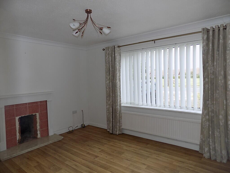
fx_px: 153
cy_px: 86
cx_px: 115
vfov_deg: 58.9
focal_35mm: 23
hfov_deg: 73.9
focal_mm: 4
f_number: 3.1
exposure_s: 1/125
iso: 80
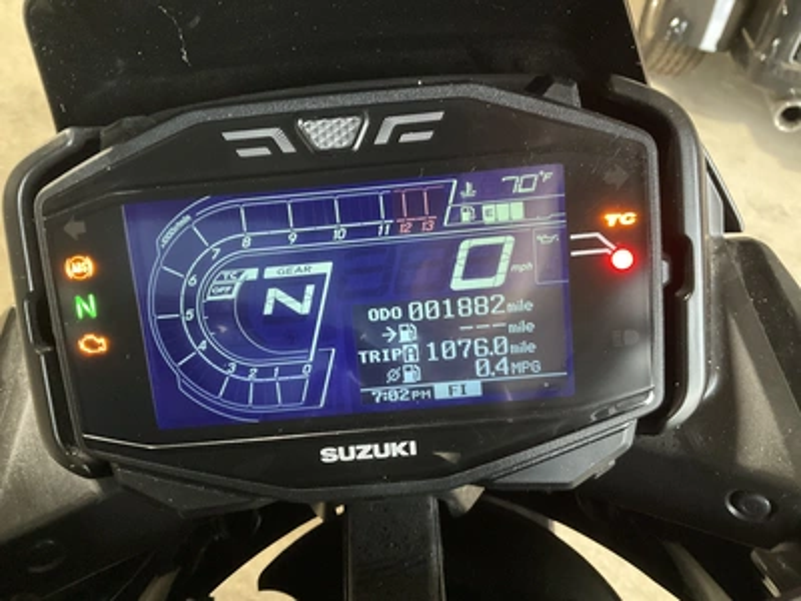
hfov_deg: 61.7
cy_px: 300
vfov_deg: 48.2
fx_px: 671
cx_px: 400
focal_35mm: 29
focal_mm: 3
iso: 500
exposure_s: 1/30
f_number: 1.8
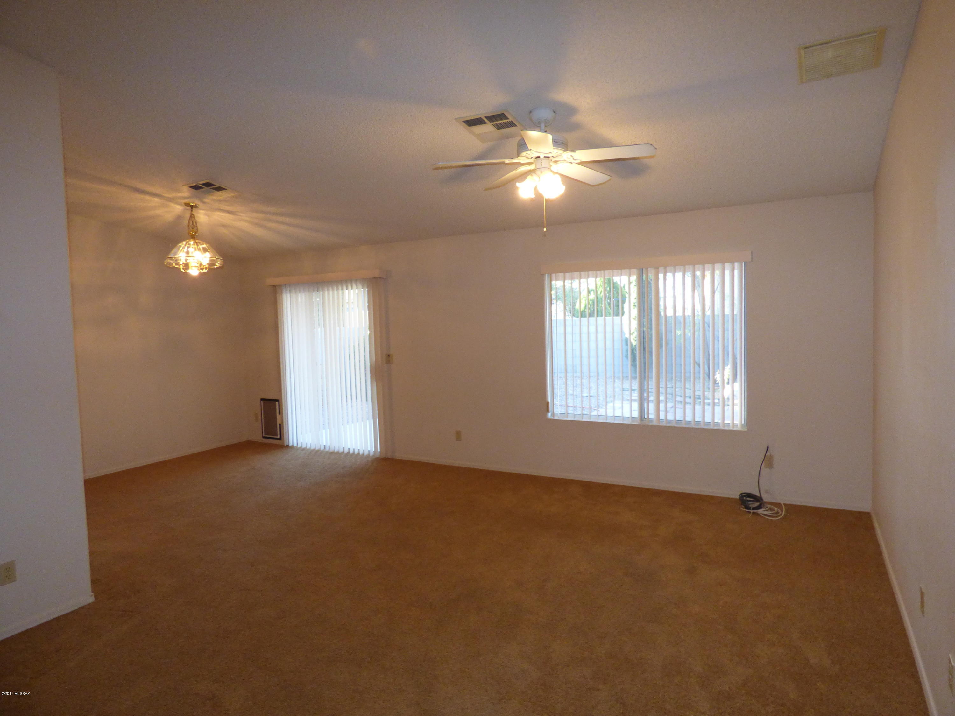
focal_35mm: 20
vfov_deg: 66.0
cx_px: 478
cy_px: 358
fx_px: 552
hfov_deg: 81.7
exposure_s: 1/60
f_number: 3.2
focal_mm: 3.58
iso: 400
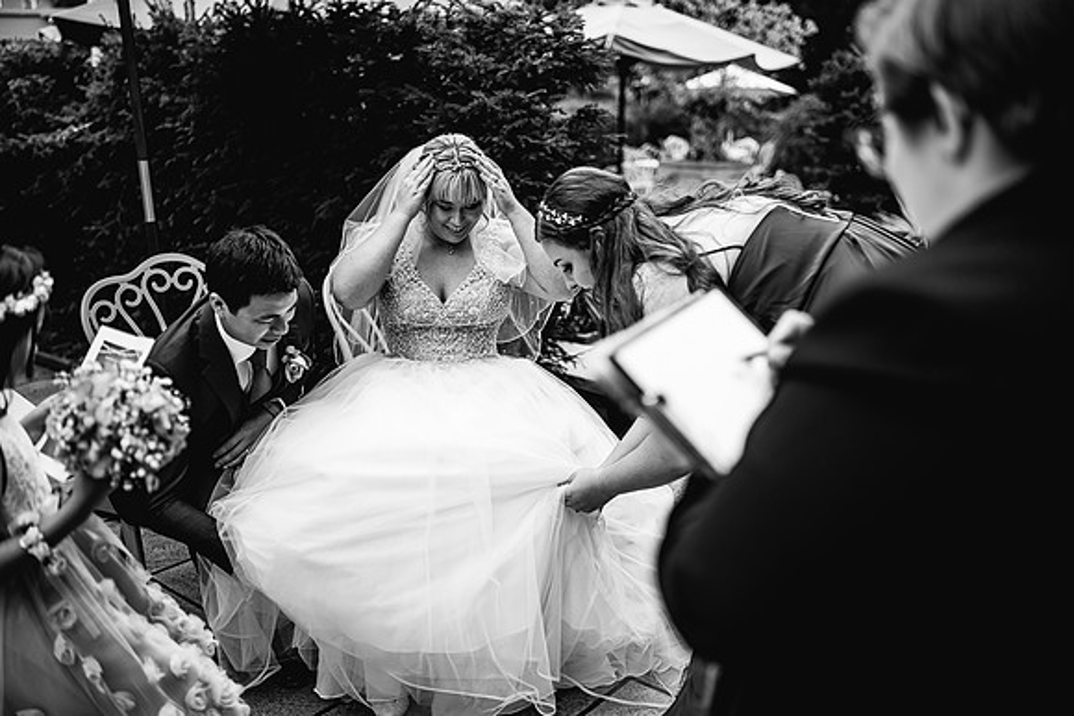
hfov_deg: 54.4
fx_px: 1044
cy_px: 358
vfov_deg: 37.9
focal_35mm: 35
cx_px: 537
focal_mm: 35
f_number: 1.6
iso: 100
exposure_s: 1/2000
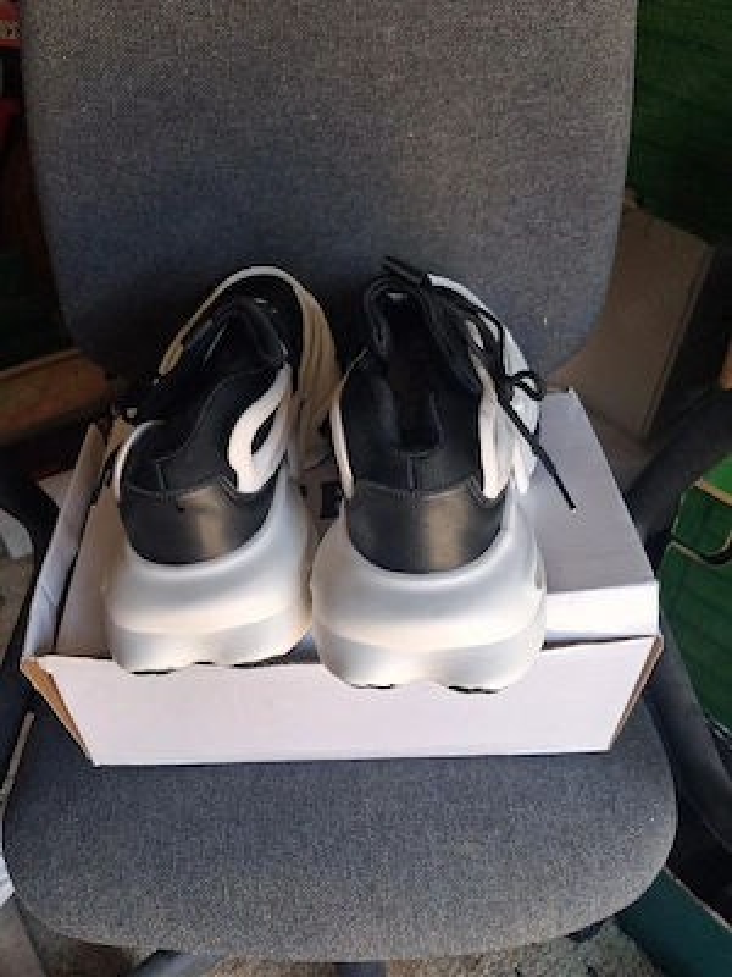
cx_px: 366
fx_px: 761
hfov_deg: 51.4
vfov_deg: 65.3
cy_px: 488
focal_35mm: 27
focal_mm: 4
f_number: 1.8
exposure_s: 1/120
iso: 125
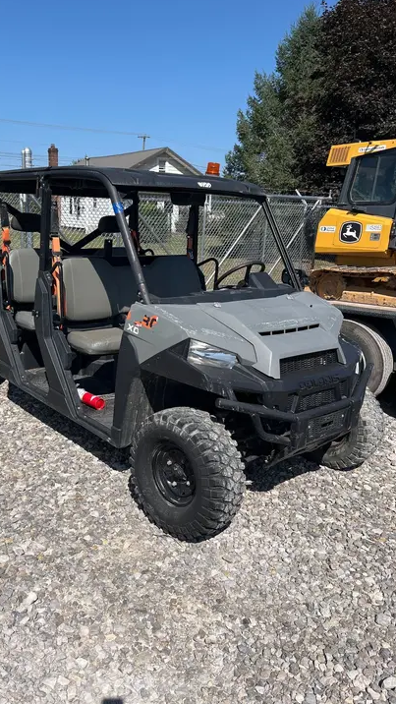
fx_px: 541
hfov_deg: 39.7
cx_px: 134
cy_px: 346
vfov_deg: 66.1
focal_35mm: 29
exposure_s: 1/4149
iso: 50
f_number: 1.6
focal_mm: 5.1
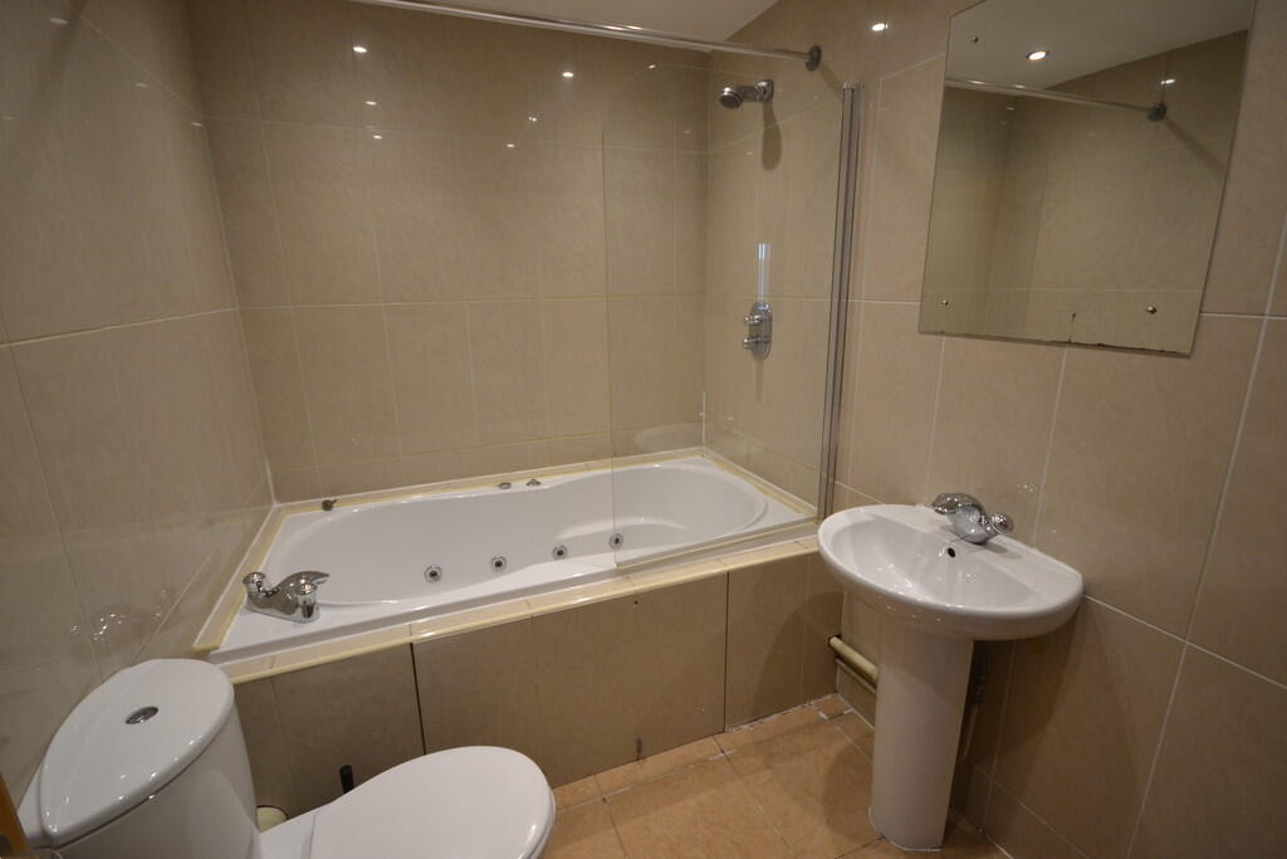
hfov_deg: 100.4
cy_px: 430
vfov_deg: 77.3
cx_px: 644
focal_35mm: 15
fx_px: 536
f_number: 4
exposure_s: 1/60
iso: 450
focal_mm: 10
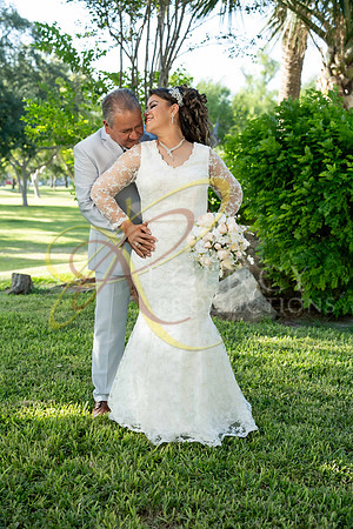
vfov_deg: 39.6
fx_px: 735
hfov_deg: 27.0
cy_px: 264
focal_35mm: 50
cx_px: 176
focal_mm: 50
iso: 500
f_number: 4
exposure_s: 1/500
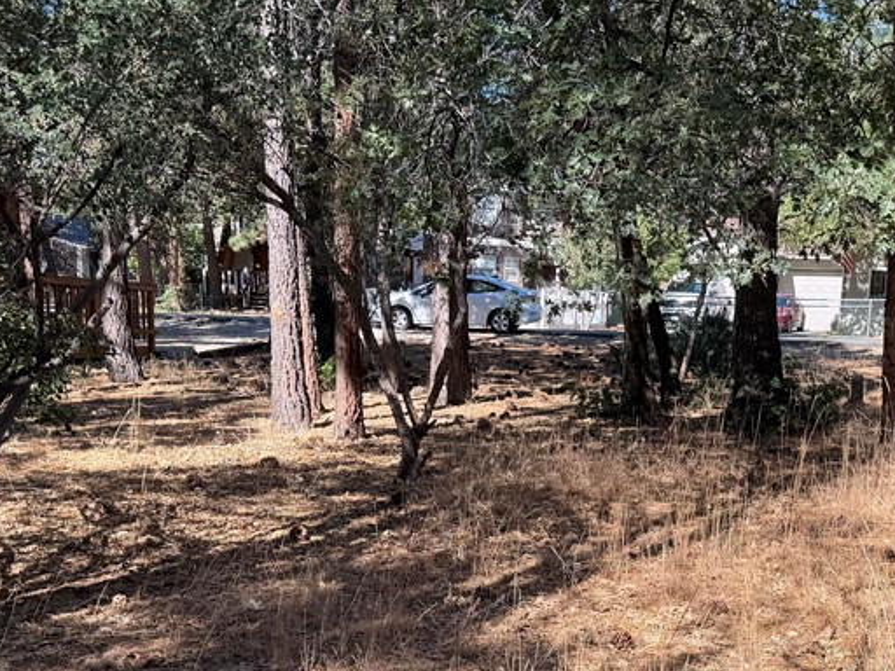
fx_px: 1241
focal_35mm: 48
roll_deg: -2.5
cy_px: 531
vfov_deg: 29.6
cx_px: 603
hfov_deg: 39.2
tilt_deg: -11.0
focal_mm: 6.76
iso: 80
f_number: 1.78
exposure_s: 1/943
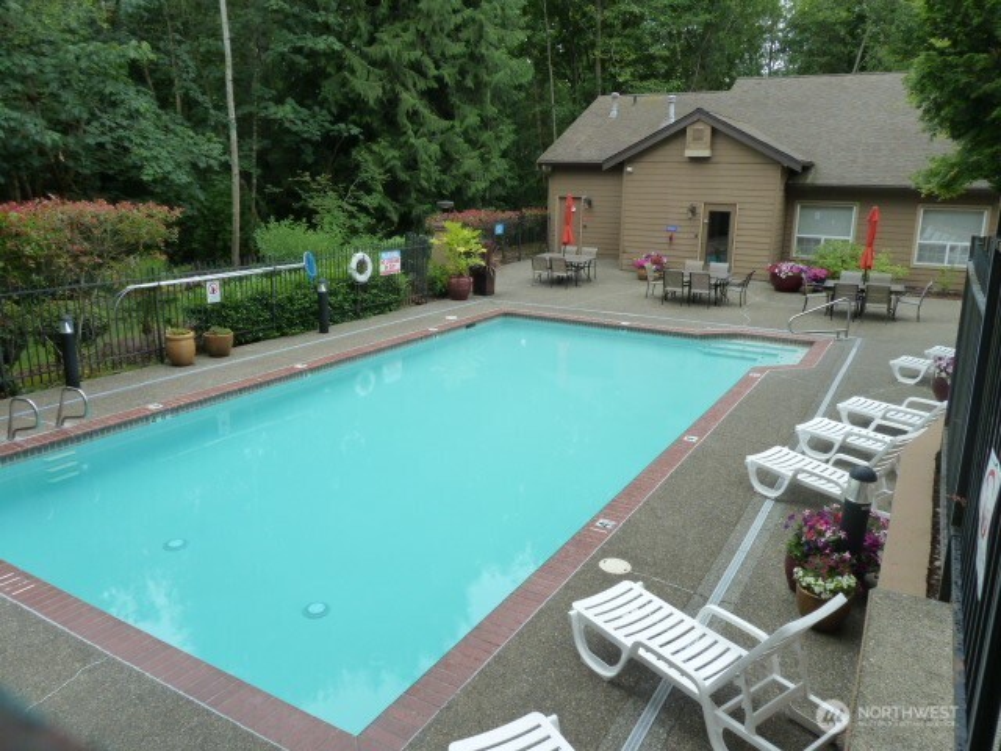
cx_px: 500
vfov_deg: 54.9
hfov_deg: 69.4
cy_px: 376
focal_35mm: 25
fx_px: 723
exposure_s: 1/160
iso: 125
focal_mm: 4.1
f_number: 4
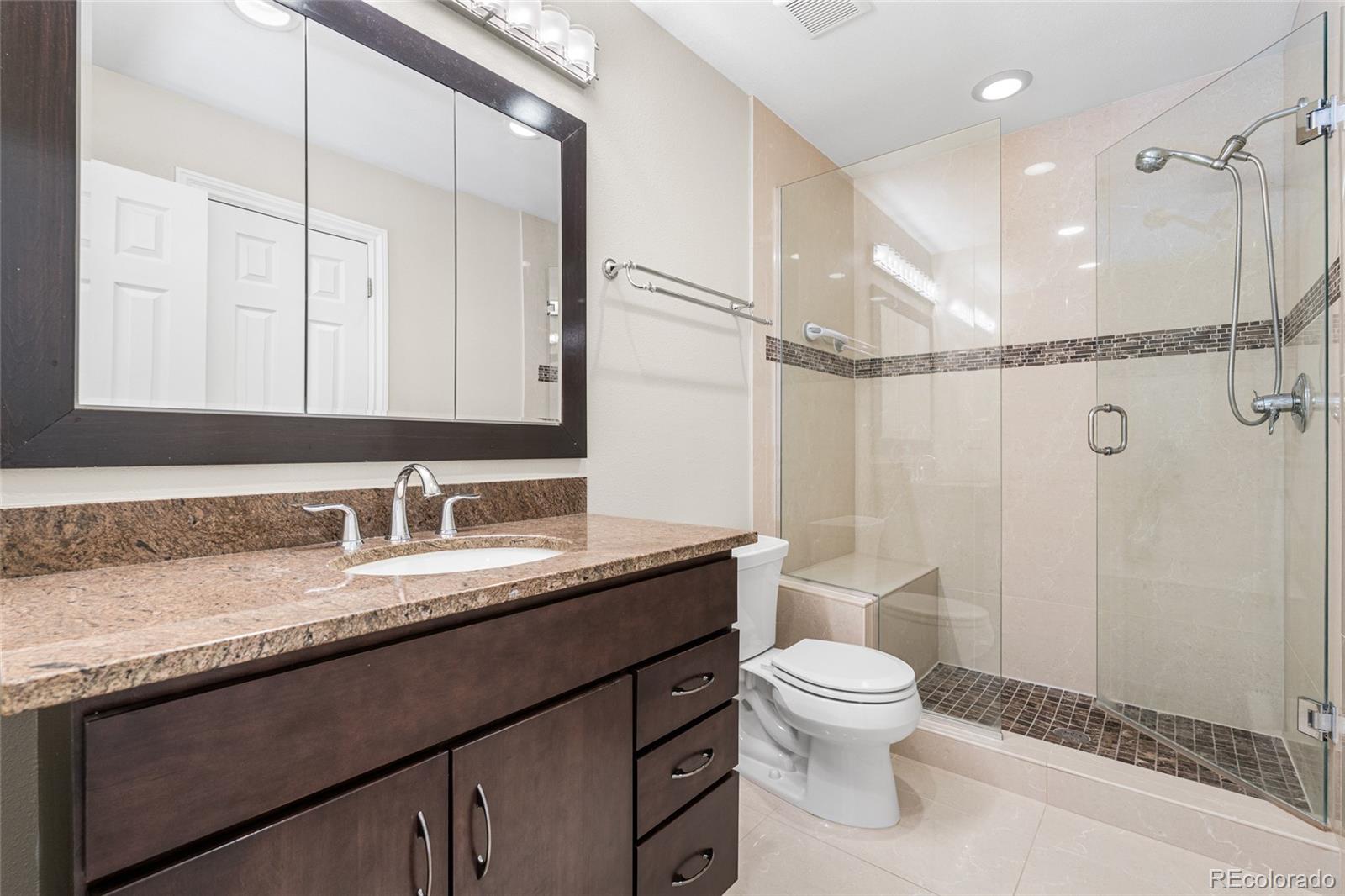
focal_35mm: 16
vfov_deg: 73.7
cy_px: 448
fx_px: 598
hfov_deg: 96.7
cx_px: 672
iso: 100
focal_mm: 16
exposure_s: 1/4
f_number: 8
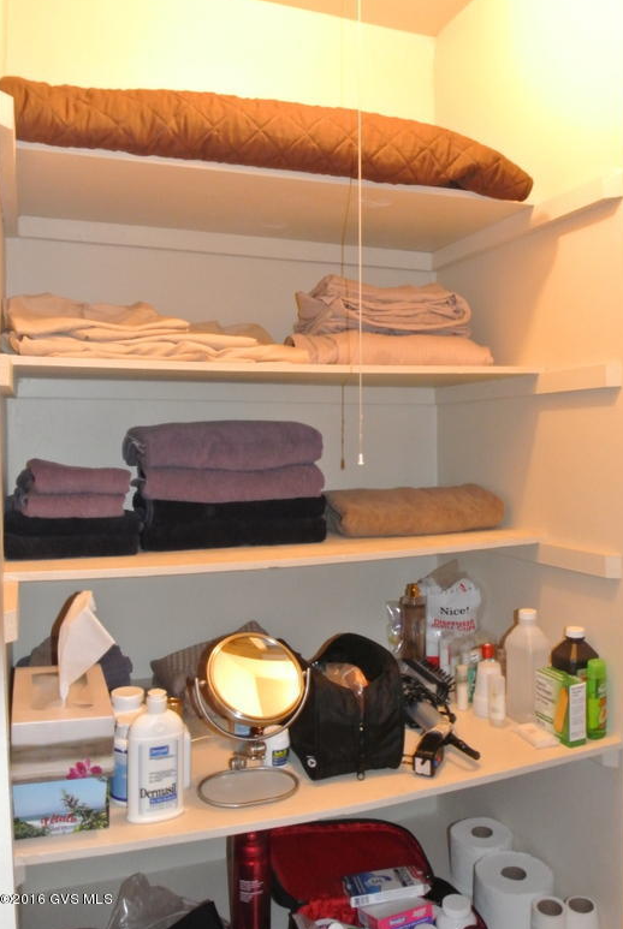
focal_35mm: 30
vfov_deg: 61.8
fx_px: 776
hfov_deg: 43.7
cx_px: 316
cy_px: 453
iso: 1600
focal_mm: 11
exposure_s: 1/5
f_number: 3.5
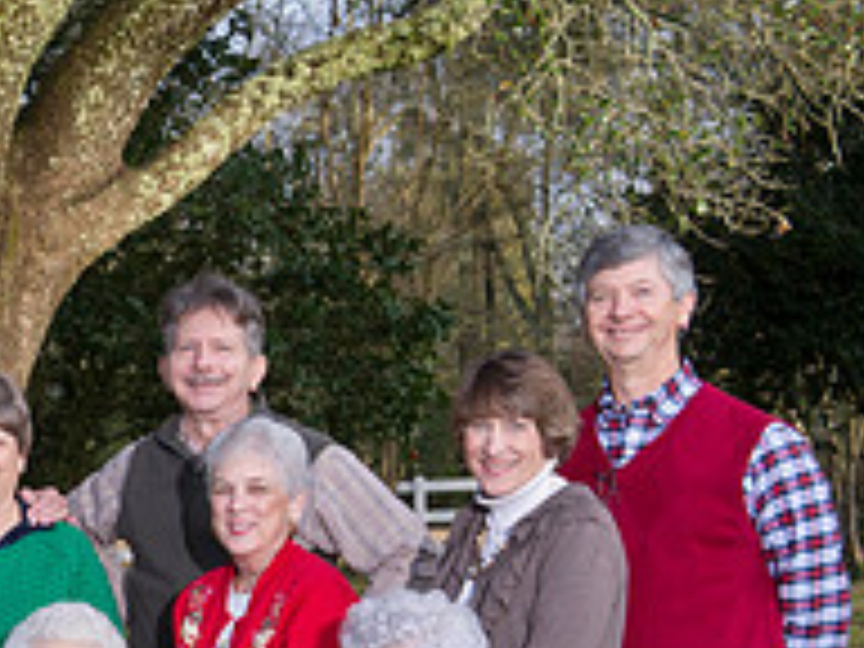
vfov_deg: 10.6
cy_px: 608
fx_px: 3469
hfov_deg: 13.6
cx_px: -302
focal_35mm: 139
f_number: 8
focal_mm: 48
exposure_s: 1/250
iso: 1000
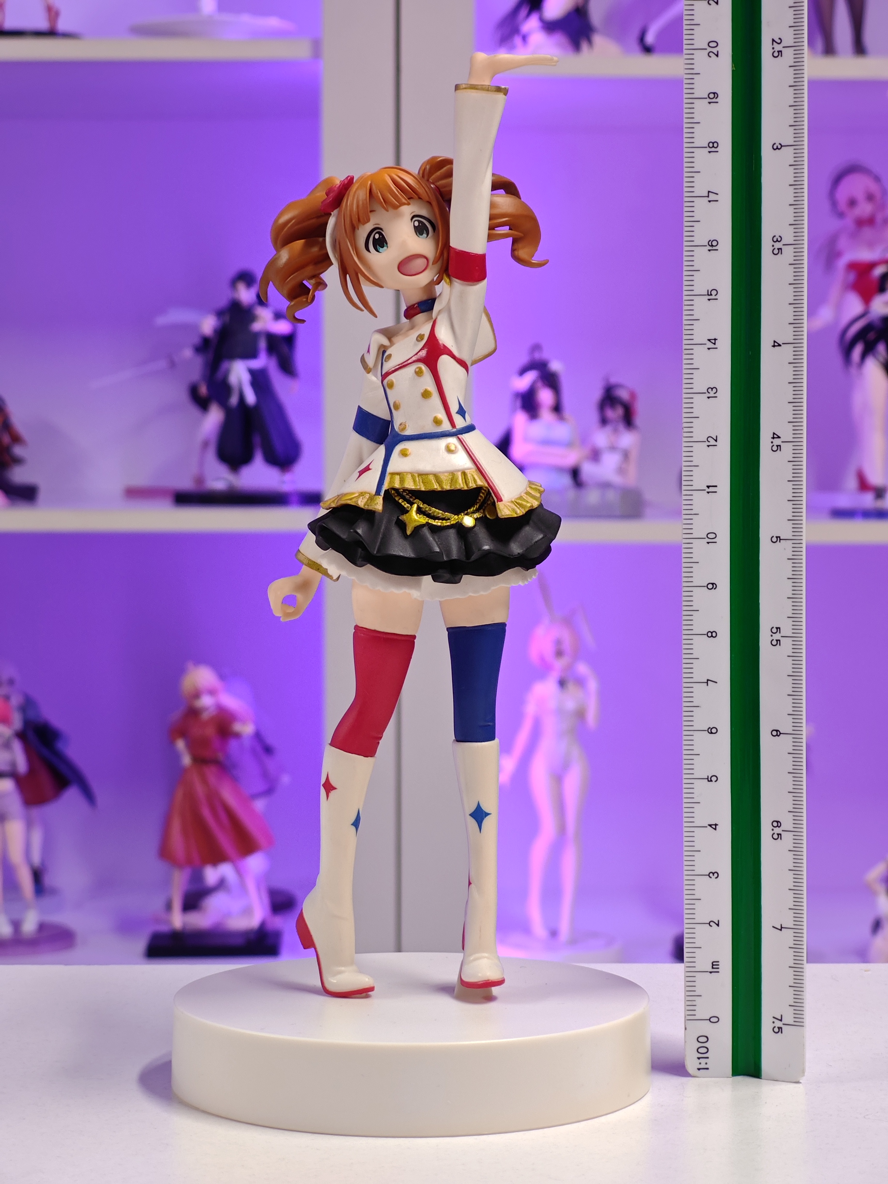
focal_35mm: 80
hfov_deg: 18.4
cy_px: 592
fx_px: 2736
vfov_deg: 24.4
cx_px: 444
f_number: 2.4
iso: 400
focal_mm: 7.48
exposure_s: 1/17.3
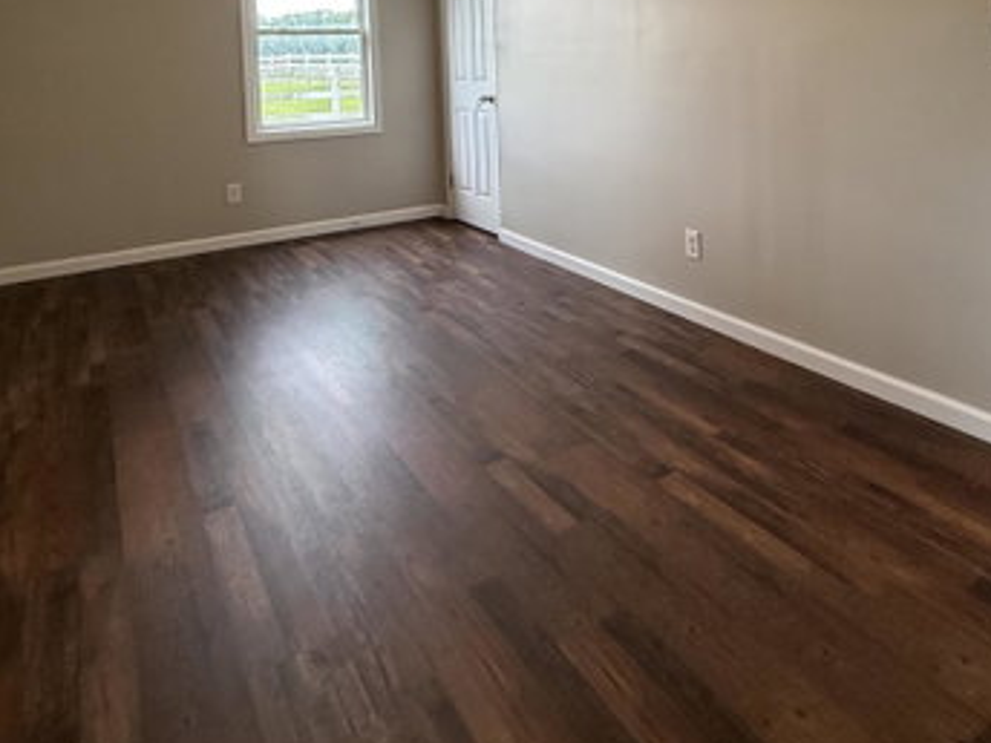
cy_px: 92
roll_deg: +1.0
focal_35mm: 26
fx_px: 744
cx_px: 592
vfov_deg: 48.2
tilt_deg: -2.7
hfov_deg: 66.7
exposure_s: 1/120
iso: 250
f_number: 2.2
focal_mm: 2.22
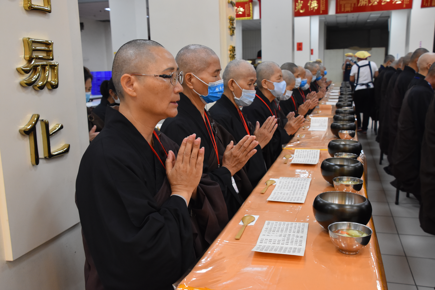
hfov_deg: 53.1
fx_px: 435
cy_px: 145
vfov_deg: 36.9
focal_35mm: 36
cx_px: 218
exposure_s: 1/100
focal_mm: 24
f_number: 5
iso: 1600
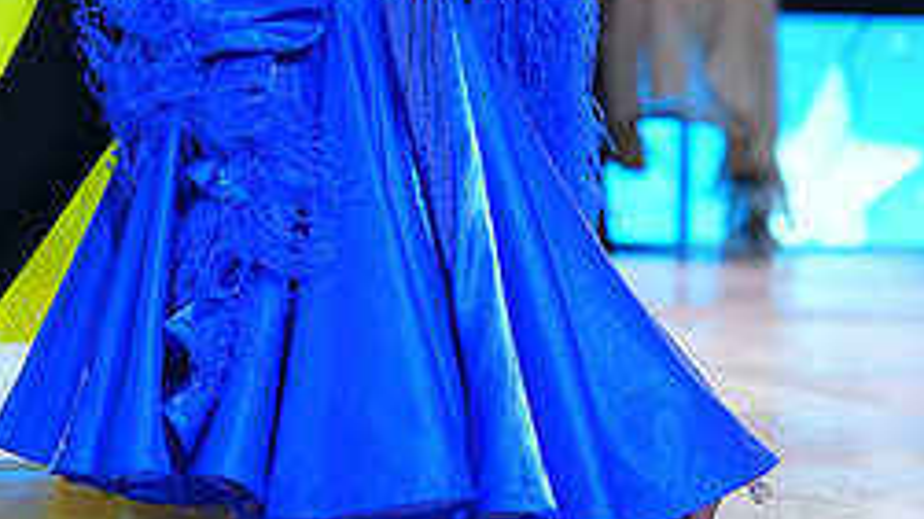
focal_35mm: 365
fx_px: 8940
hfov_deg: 5.9
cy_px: -195
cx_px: 260
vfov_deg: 3.3
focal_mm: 151
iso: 1000
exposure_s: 1/500
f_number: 2.8
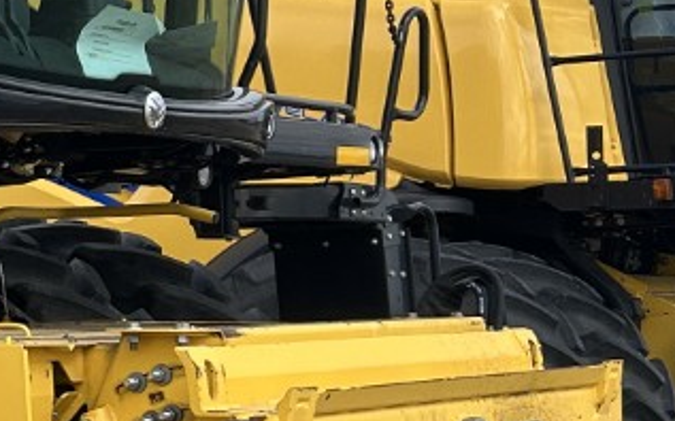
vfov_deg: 10.5
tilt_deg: +3.1
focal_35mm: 125
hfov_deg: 14.5
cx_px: -573
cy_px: 147
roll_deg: -0.1
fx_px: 2299
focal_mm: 5.7
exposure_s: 1/2695
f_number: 1.5
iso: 50
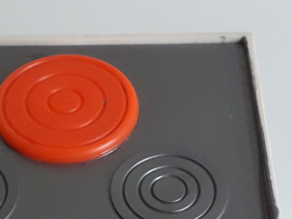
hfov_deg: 20.6
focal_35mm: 95
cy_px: 225
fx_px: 801
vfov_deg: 15.3
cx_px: 115
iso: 200
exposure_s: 1/50
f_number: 1.9
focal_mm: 3.6
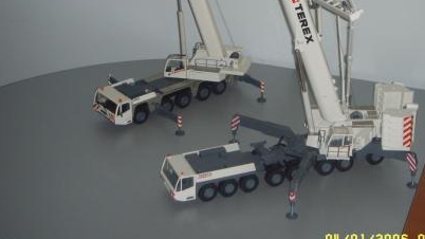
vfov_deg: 14.2
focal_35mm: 85
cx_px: 234
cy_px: 86
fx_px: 958
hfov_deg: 25.0
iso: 100
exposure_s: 1/60
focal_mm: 11.8
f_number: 4.1
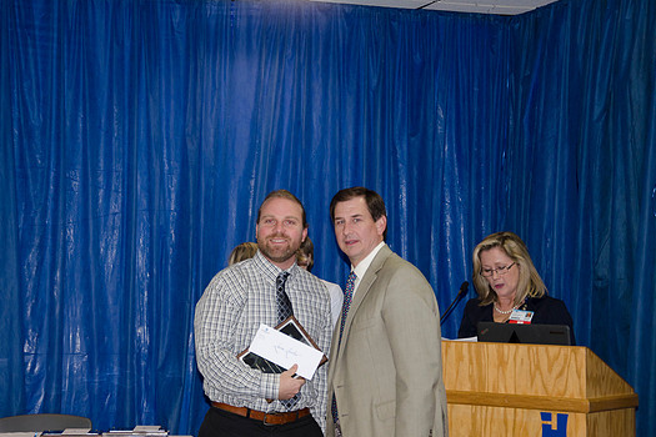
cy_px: 238
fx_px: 1567
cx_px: 312
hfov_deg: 23.6
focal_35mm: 86
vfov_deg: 15.9
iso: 400
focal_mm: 52
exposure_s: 1/60
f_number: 5
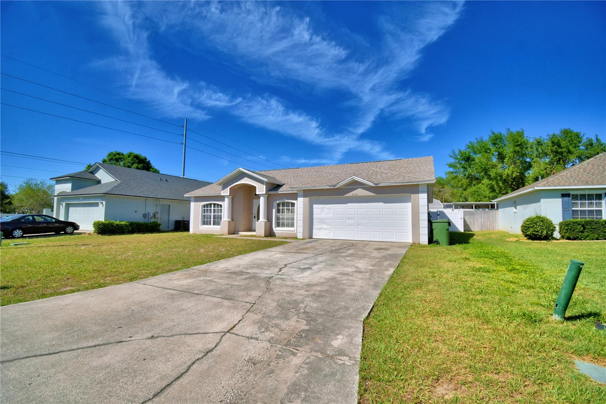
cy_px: 202
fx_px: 252
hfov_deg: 100.4
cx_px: 303
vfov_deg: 77.3
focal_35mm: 15
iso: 100
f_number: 4.5
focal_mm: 10
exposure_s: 1/2500
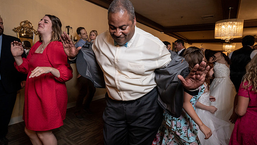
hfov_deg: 89.6
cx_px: 128
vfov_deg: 58.2
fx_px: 129
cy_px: 63
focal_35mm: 19
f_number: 5.6
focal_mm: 18
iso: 2000
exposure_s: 1/200
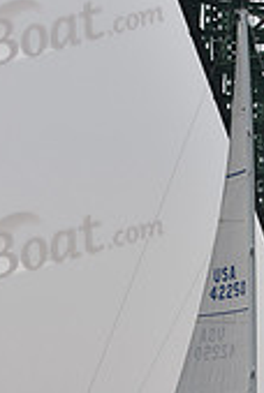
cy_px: 349
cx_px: 284
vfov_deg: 6.6
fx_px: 3429
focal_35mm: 313
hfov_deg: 4.4
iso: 250
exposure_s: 1/640
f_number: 5
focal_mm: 92
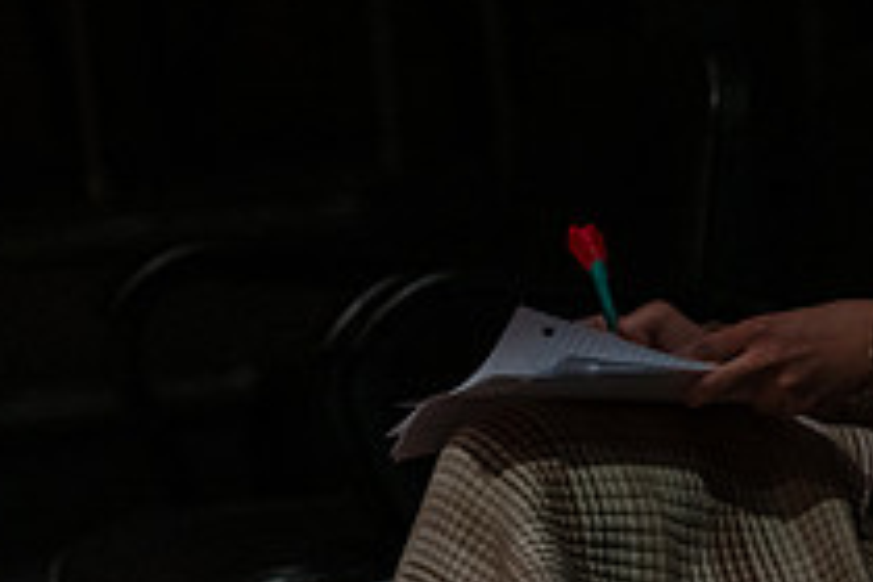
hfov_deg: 8.6
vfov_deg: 5.8
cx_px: 910
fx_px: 5771
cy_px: 48
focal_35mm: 238
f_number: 2.8
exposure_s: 1/125
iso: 12800
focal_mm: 86
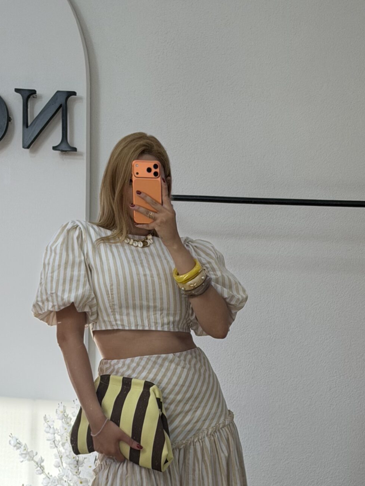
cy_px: 325
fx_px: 1335
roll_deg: -2.6
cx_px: 173
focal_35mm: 95
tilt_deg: -17.2
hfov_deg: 15.6
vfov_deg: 20.6
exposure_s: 1/496
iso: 80
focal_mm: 6.76
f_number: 1.78
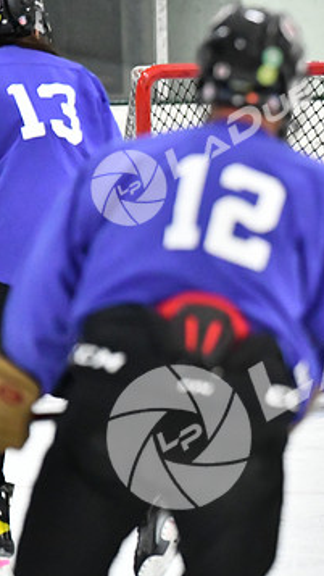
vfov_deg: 6.5
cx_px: 464
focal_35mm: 332
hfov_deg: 3.6
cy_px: 272
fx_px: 5067
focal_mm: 130
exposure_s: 1/1600
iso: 6400
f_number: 2.8
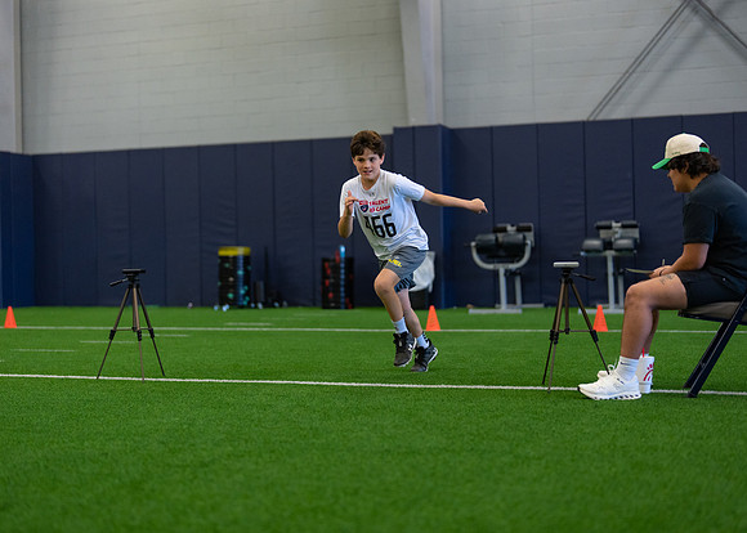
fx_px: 1160
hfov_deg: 35.7
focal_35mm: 55
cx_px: 374
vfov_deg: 25.9
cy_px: 266
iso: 1250
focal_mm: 50
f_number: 1.2
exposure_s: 1/1000
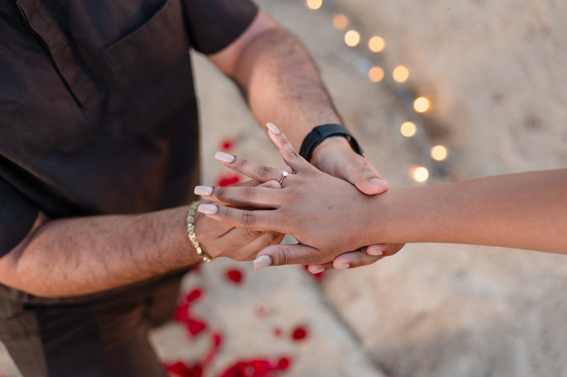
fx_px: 787
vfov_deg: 27.0
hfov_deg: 39.6
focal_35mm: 50
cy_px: 188
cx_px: 284
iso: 5000
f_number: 2.2
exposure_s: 1/400
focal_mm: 50
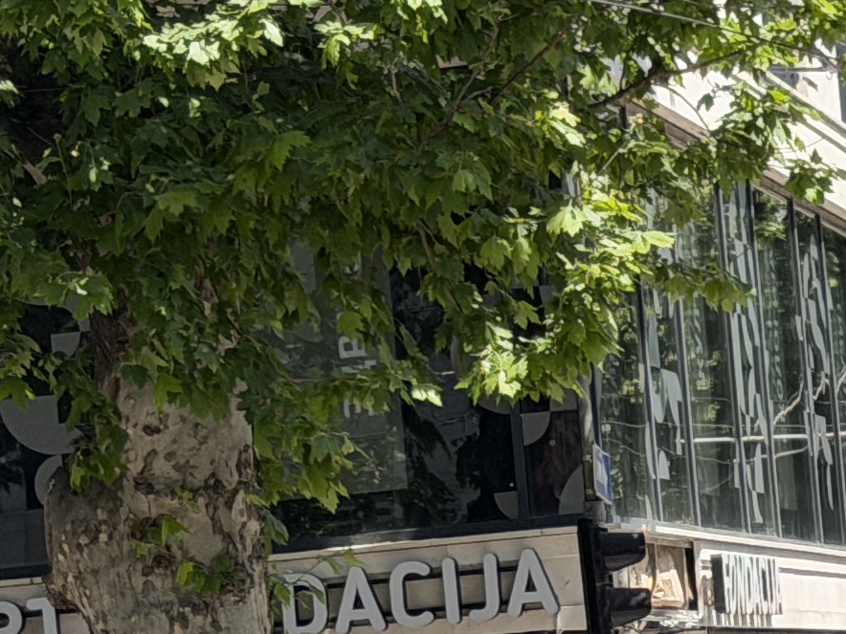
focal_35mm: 219
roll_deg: +5.4
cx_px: 848
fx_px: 5352
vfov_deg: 6.8
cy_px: 584
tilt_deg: +2.0
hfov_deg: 9.0
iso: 80
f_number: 1.78
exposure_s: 1/2762
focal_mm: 6.76
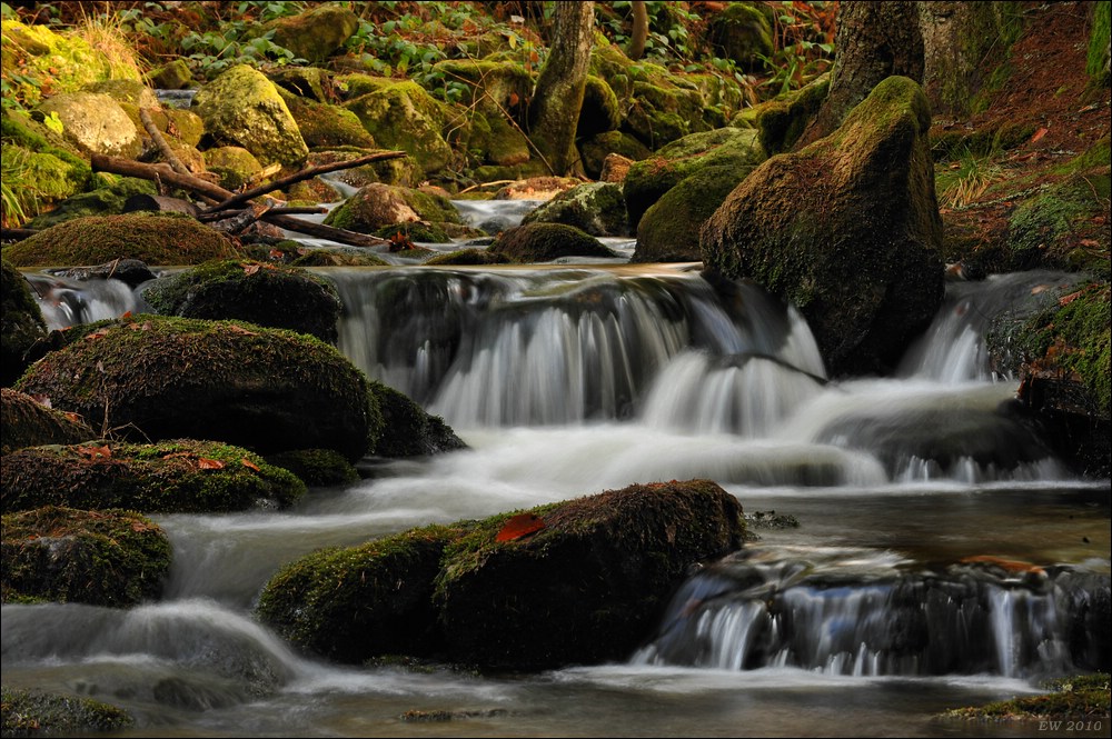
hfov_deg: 12.8
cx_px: 556
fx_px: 4938
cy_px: 370
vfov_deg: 8.6
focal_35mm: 160
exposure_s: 1
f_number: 22
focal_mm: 160
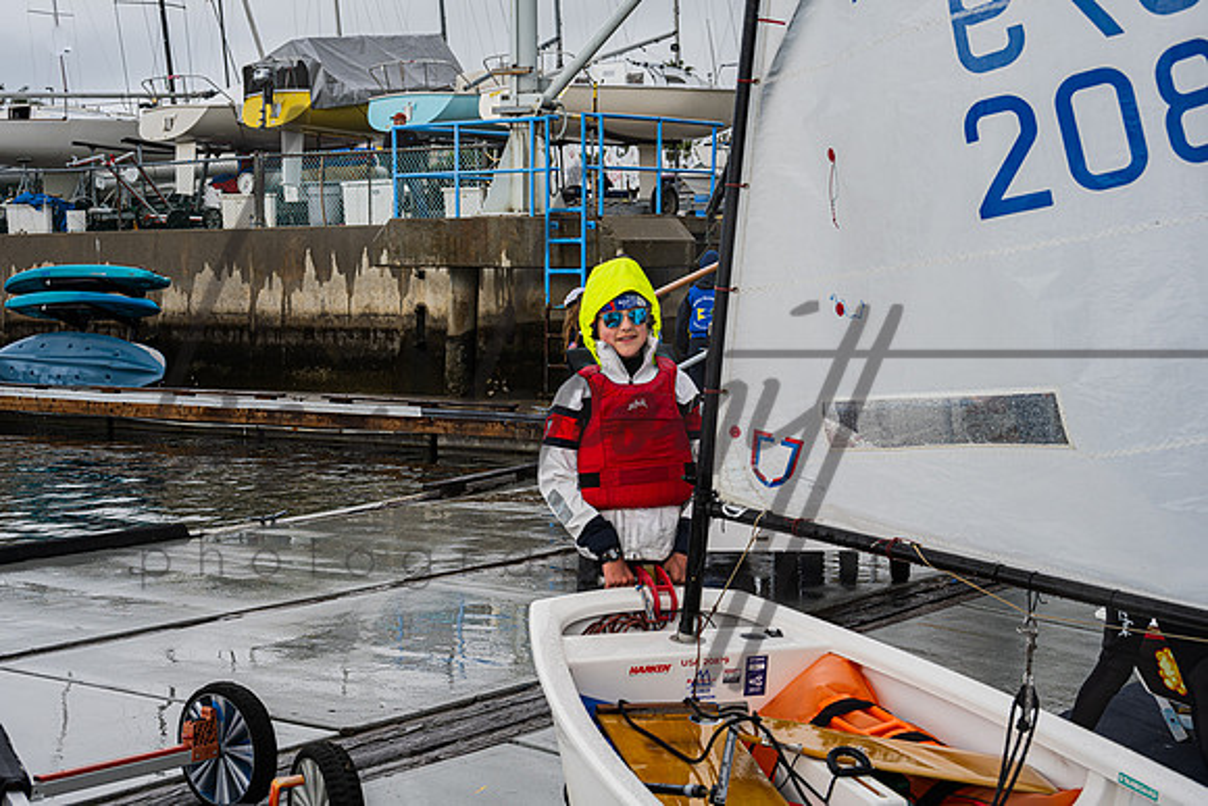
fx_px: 1909
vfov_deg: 23.8
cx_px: 604
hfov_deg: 35.1
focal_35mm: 57
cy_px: 403
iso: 100
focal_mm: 54
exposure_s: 1/320
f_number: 6.3
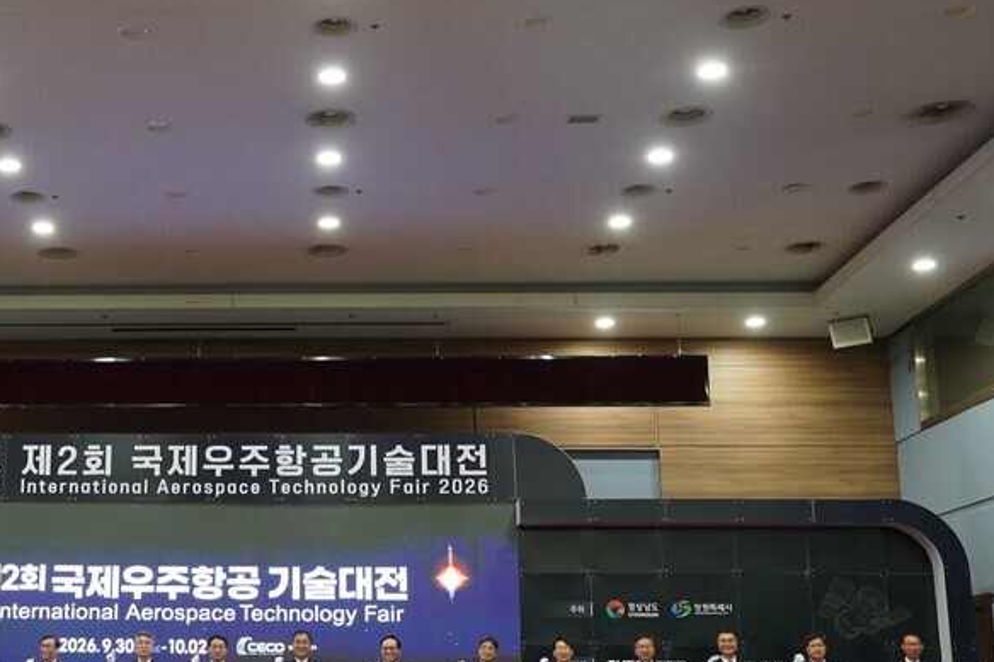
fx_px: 1408
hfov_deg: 37.6
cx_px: 213
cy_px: 427
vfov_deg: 26.4
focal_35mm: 51
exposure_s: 1/160
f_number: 4
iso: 1600
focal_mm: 21
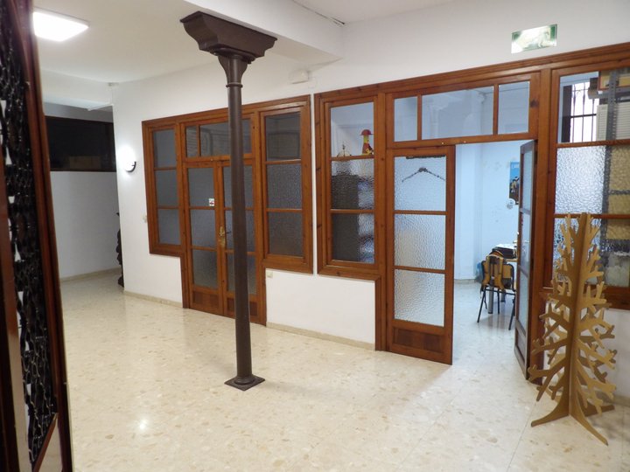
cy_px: 236
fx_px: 437
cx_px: 315
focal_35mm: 24
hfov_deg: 71.6
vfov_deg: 56.8
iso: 323
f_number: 3.2
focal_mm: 4.3
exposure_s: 1/17
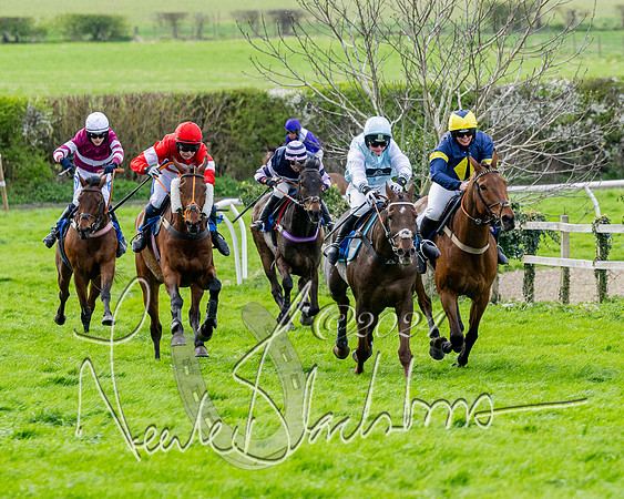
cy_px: 325
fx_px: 6783
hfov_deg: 5.3
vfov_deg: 4.2
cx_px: 460
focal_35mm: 367
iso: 400
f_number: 4
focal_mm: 150
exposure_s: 1/1600
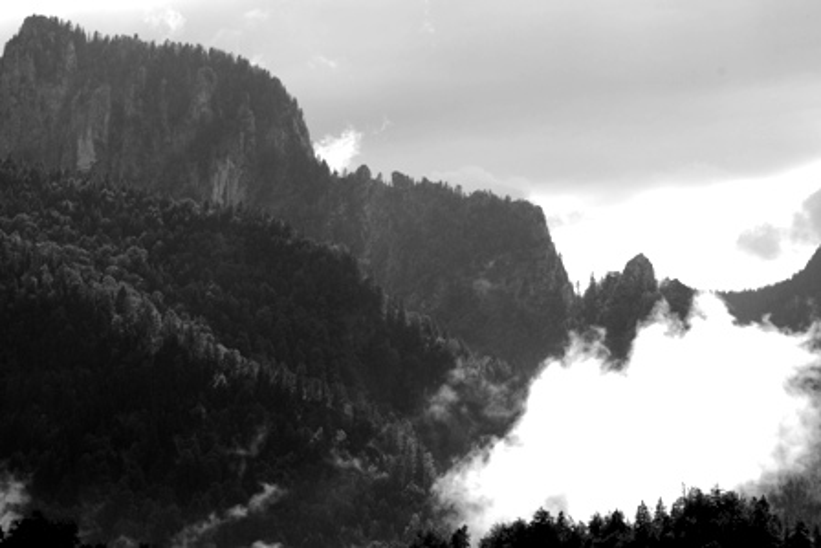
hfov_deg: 15.2
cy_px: 274
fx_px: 3080
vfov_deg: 10.2
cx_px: 410
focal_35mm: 135
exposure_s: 1/180
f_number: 16
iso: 400
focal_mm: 90
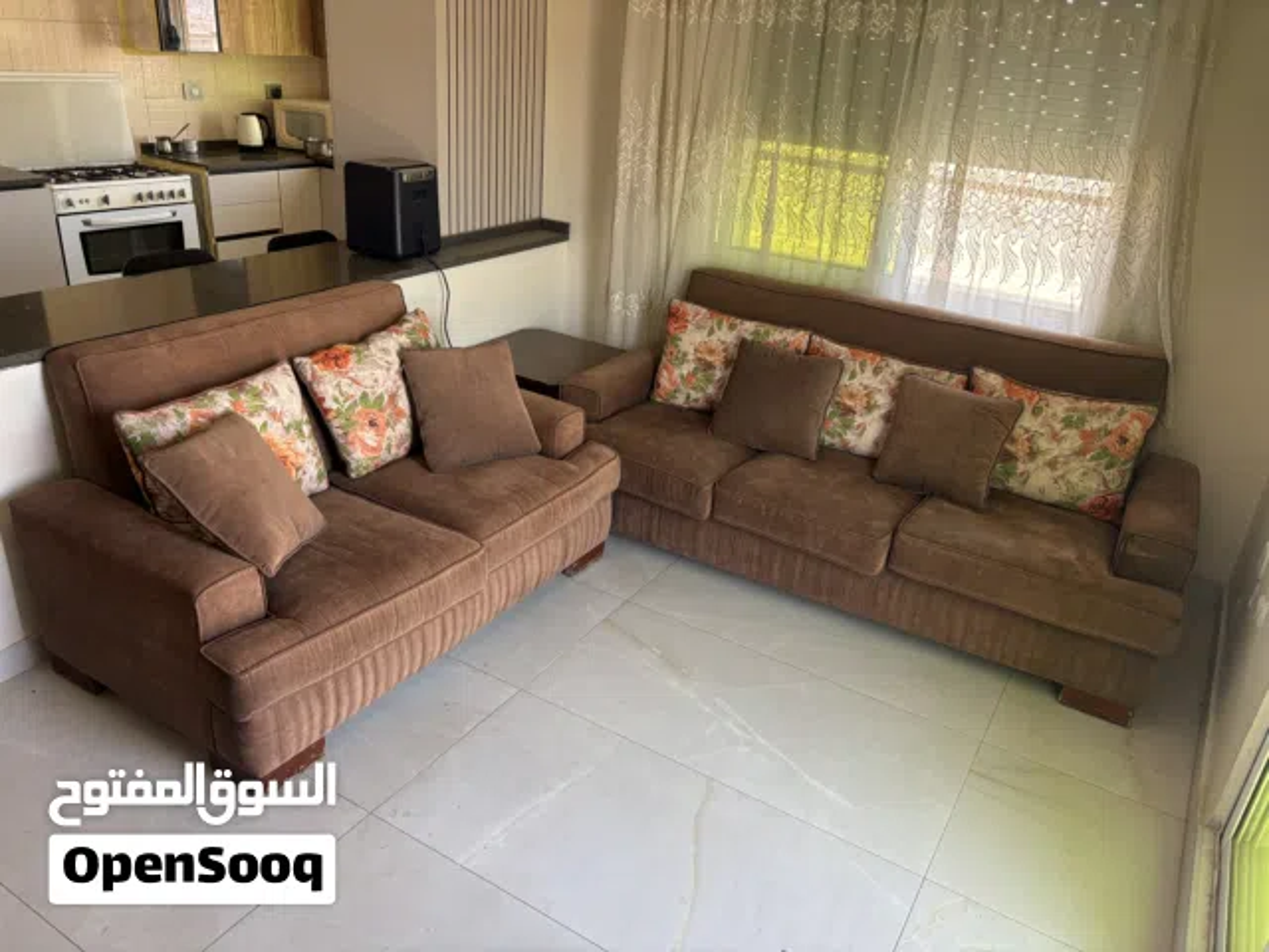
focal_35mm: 26
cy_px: 476
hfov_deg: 67.3
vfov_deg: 53.1
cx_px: 634
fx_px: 953
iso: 125
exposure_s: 1/107
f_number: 1.6
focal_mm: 5.96
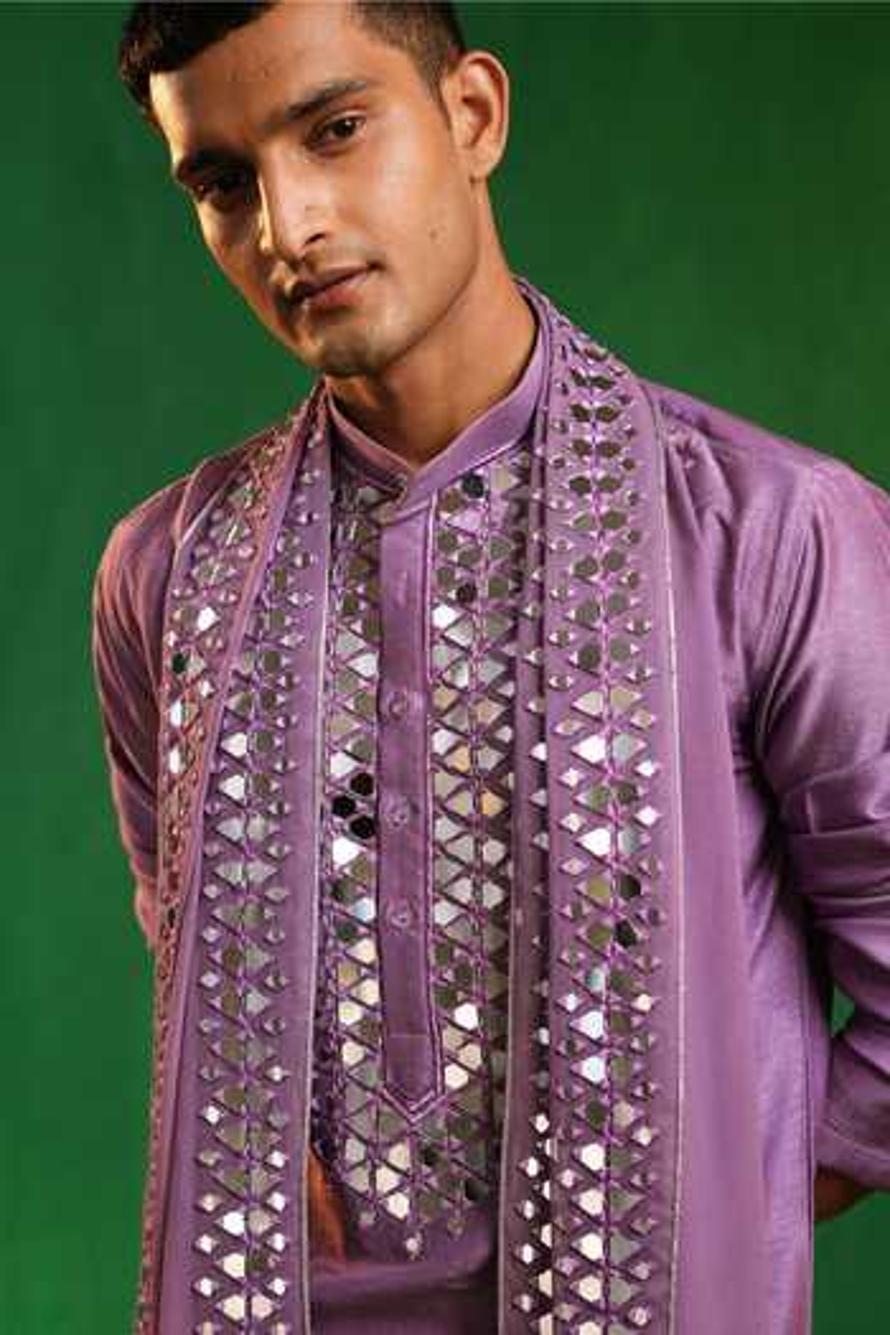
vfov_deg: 39.6
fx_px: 1854
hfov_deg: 27.0
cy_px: 668
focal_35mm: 50
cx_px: 445
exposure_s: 1/125
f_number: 2.8
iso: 200
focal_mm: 50
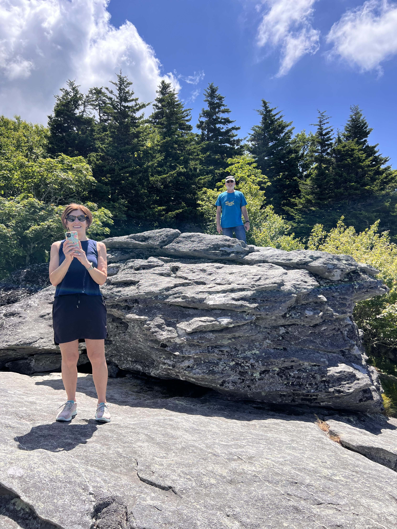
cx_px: 198
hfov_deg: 53.1
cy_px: 264
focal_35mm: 26
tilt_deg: +0.6
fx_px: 398
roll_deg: +0.7
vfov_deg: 67.3
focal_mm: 5.7
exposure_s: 1/2353
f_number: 1.5
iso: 50
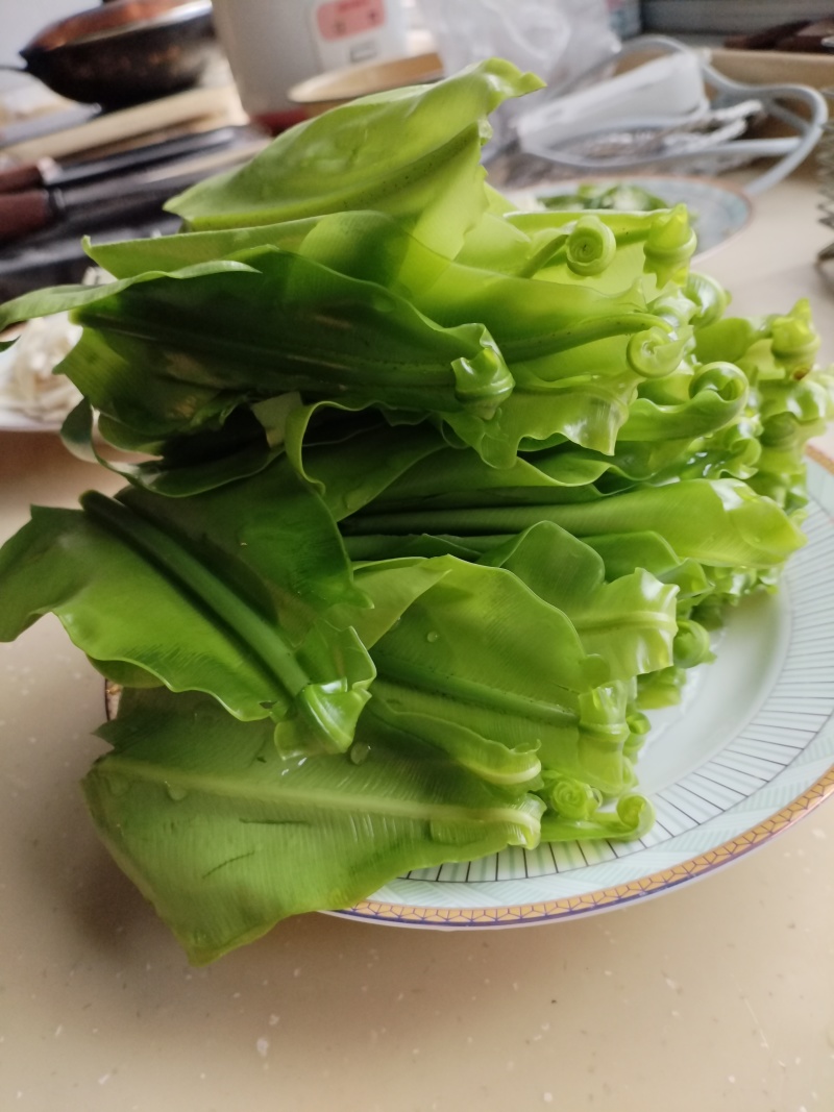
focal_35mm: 26
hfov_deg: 53.1
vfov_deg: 67.3
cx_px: 417
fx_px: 835
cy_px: 556
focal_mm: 4.25
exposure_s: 1/100
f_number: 1.8
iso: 154
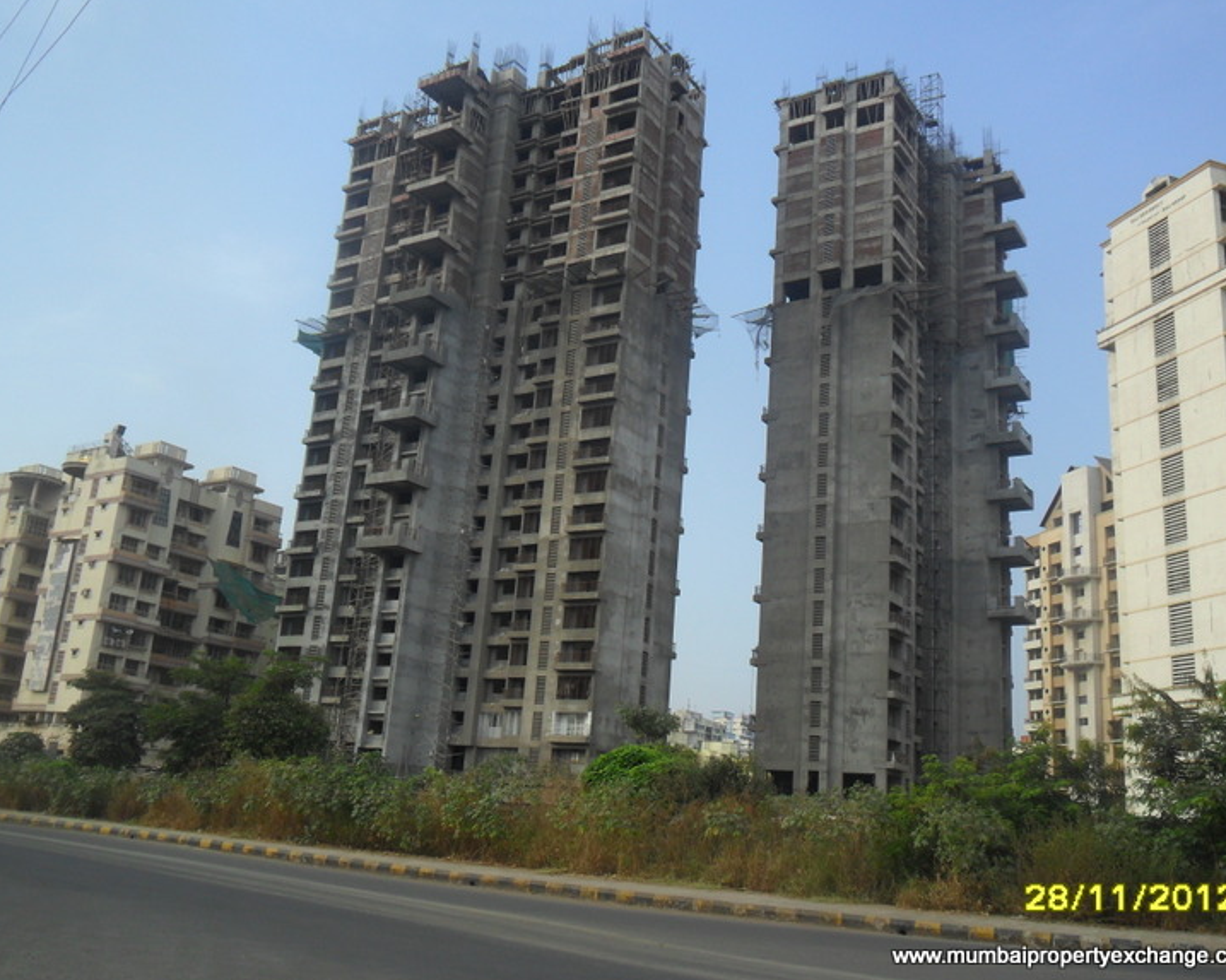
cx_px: 624
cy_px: 493
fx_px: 1233
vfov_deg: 43.3
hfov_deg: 52.9
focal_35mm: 34
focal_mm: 5.7
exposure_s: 1/500
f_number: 3.7
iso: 100
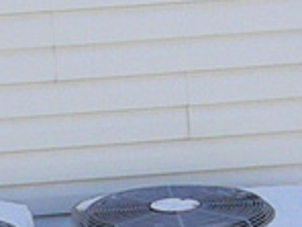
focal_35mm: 117
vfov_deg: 12.2
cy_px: 311
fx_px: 1021
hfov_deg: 16.8
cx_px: 96
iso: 640
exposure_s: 1/810
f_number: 7
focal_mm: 5
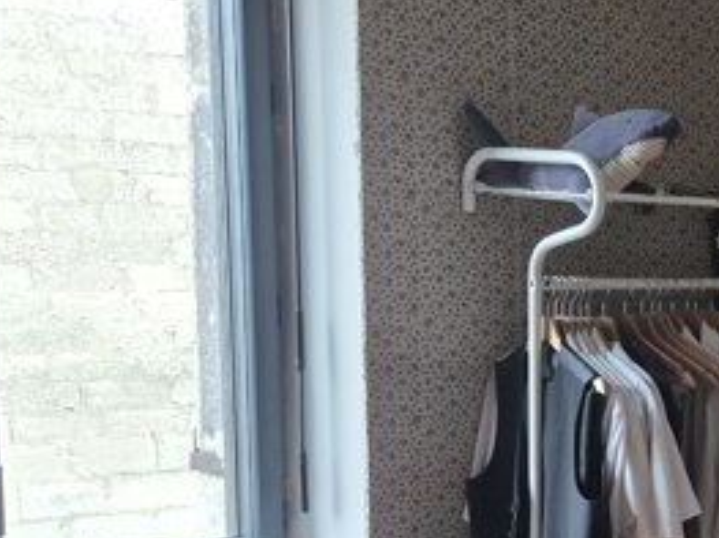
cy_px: 410
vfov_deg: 20.8
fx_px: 1453
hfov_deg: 23.4
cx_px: 1014
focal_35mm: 70
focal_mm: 5.4
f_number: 1.8
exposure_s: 1/100
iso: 640
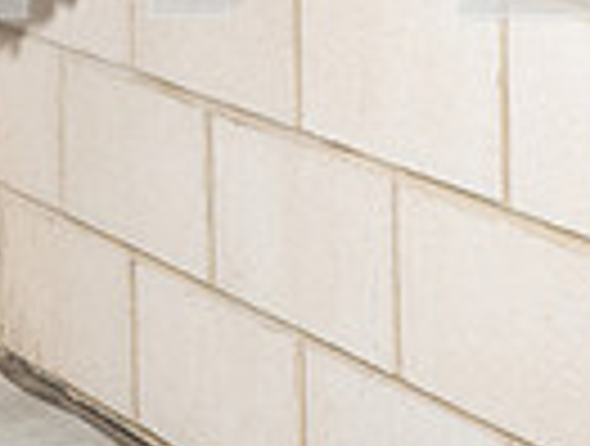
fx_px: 3264
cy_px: -432
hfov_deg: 10.3
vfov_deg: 7.5
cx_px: 104
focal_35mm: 191
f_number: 7.1
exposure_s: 1/320
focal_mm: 58
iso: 100
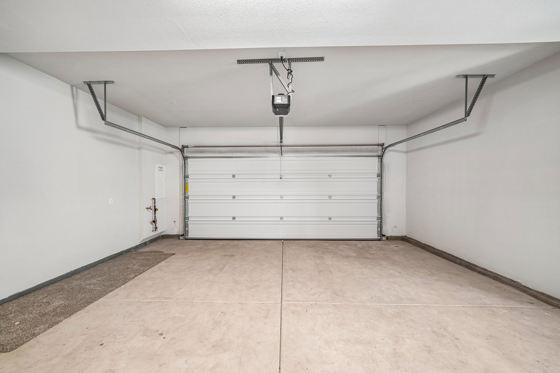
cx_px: 280
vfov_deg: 81.2
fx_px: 218
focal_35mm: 14
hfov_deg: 104.3
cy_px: 186
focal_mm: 14
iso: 400
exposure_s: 1/6
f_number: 7.1
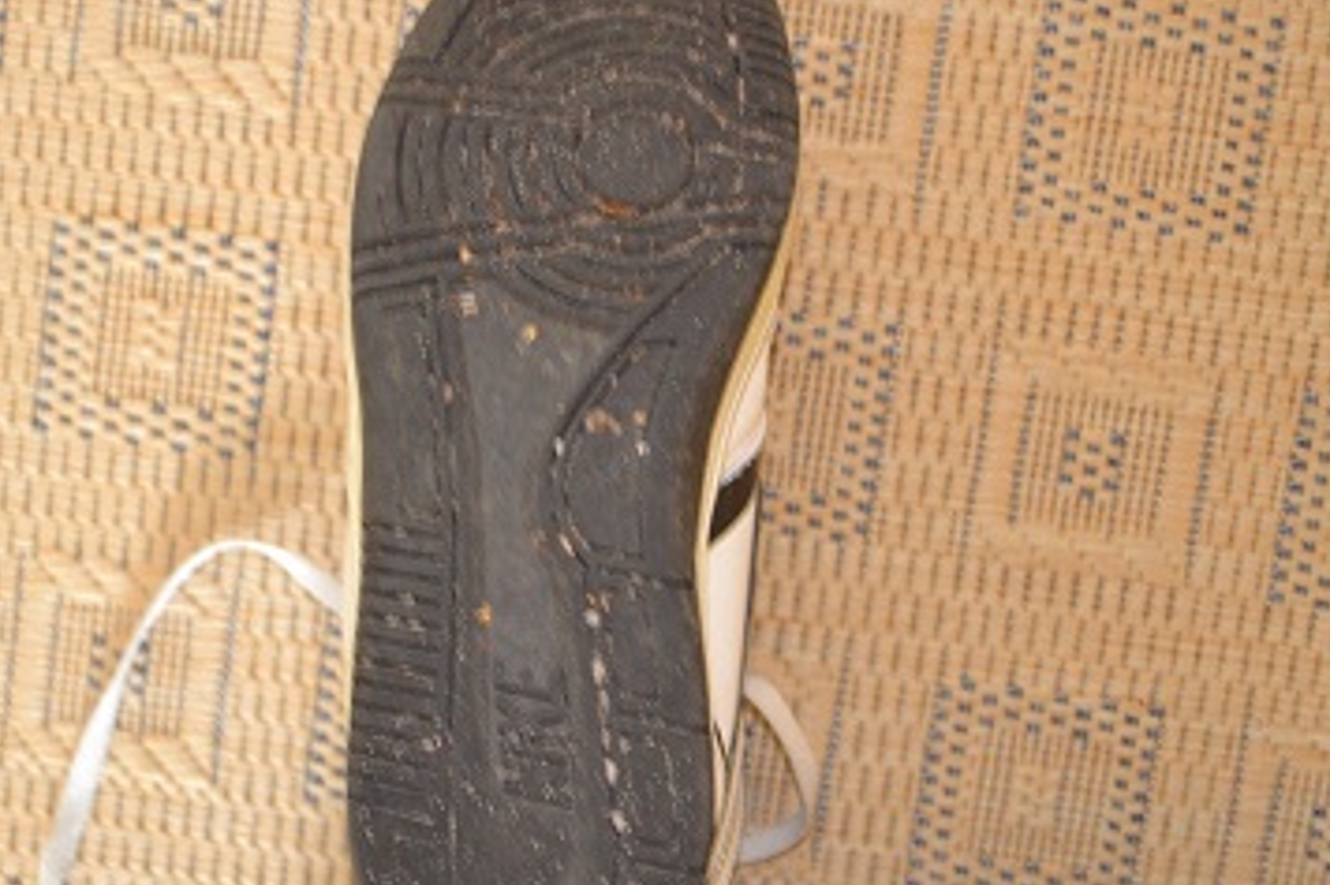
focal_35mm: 62
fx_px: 2289
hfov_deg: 32.3
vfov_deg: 21.9
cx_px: 549
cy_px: 456
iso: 800
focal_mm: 32
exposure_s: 1/1.6
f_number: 4.8
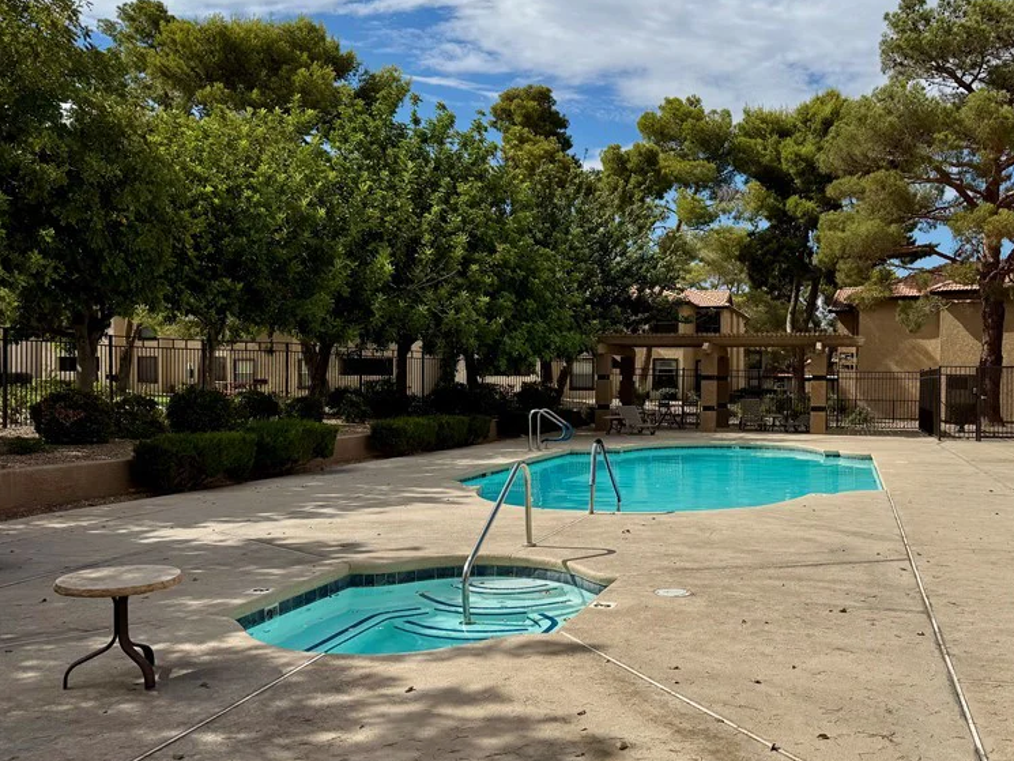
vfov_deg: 42.9
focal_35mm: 33
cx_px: 664
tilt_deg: -2.8
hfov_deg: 54.4
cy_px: 411
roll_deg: -0.6
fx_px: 967
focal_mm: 6.76
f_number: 1.78
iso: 80
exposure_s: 1/7937
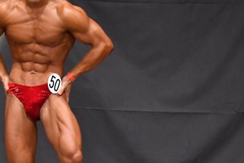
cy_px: 116
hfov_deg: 3.9
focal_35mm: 528
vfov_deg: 2.6
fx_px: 3580
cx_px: 46
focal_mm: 160
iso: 6400
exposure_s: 1/400
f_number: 5.6
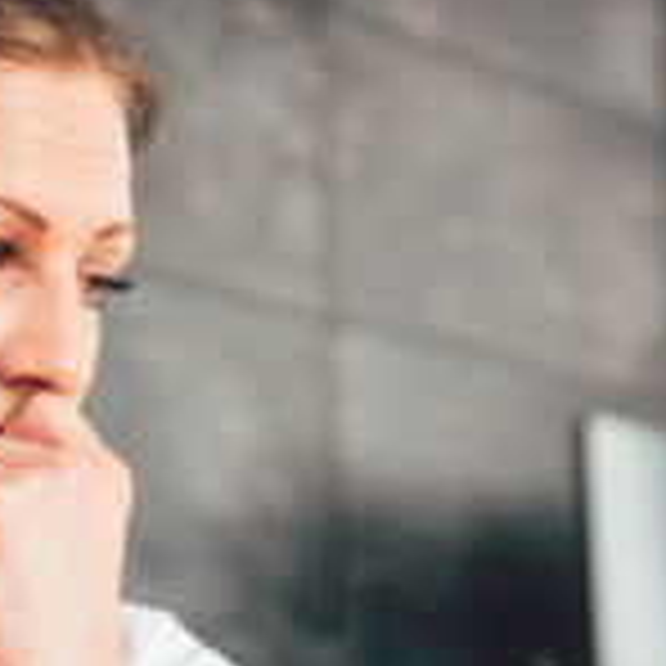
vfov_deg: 11.6
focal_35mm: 148
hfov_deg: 11.8
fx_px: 3222
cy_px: 738
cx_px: 349
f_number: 2.8
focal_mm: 48
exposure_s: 1/200
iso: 100
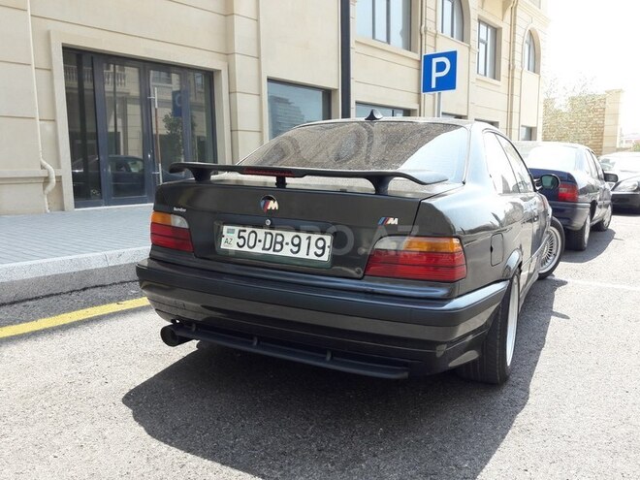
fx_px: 518
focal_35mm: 28
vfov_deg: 49.7
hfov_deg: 63.4
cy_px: 240
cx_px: 320
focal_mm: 3.7
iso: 40
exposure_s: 1/346
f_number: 1.9
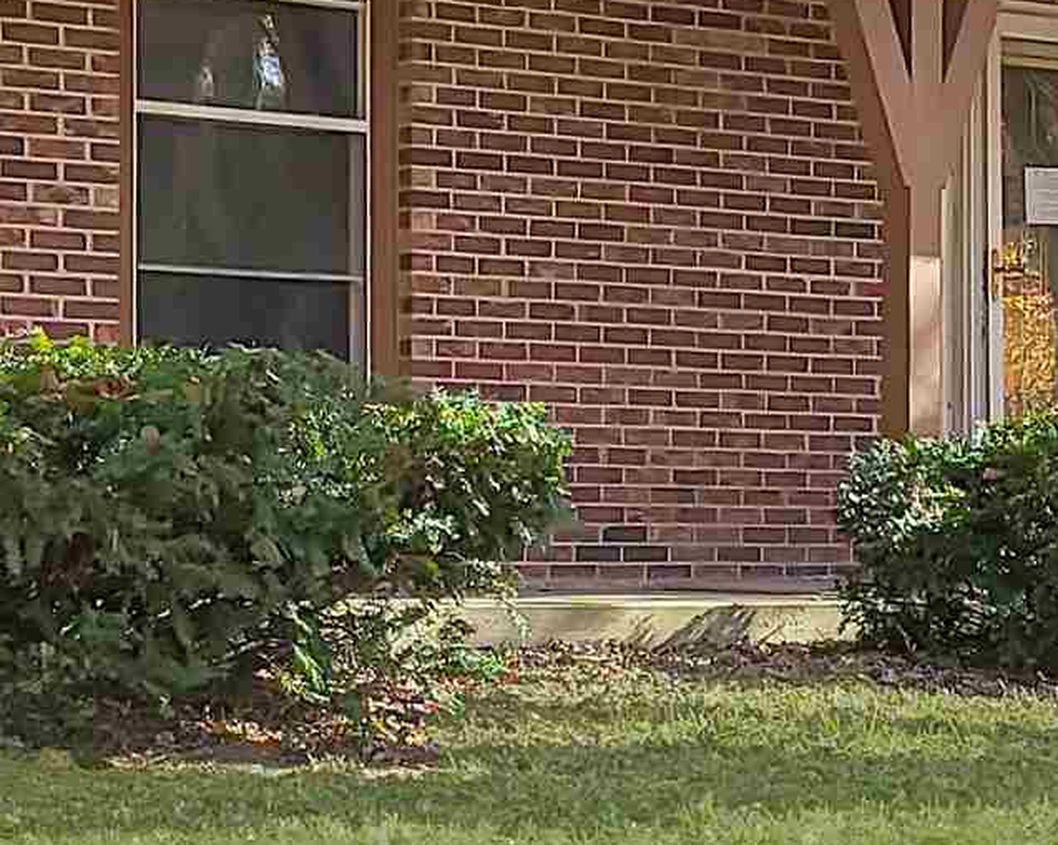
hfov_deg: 17.0
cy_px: 296
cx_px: 465
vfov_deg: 13.6
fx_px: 3537
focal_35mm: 113
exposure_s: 1/575
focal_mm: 5
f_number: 1.8
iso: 40
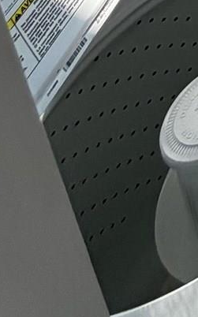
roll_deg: +1.6
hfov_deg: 10.1
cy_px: -562
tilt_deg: -15.9
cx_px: 633
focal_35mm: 85
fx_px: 734
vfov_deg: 12.7
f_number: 2.2
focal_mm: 2.22
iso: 50
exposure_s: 1/155
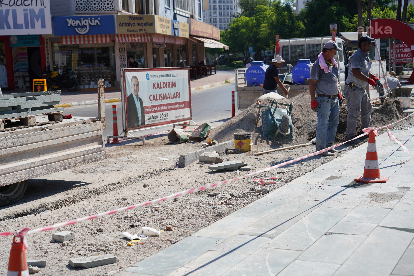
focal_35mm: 53
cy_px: 138
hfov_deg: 37.5
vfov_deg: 25.5
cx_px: 207
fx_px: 610
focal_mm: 53
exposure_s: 1/800
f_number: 4.5
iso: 100
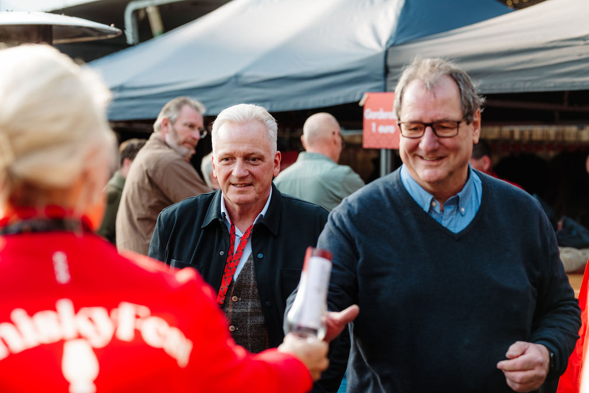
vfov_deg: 15.9
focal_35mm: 86
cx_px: 294
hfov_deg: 23.6
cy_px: 197
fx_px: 1407
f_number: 3.5
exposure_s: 1/200
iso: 125
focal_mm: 85
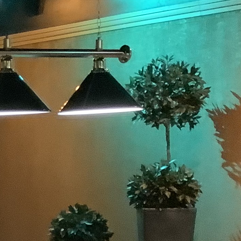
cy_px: 213
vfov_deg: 13.6
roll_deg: +2.0
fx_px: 1000
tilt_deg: -3.9
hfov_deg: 12.8
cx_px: -149
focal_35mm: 127
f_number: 2.4
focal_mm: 3.3
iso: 800
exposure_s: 1/24
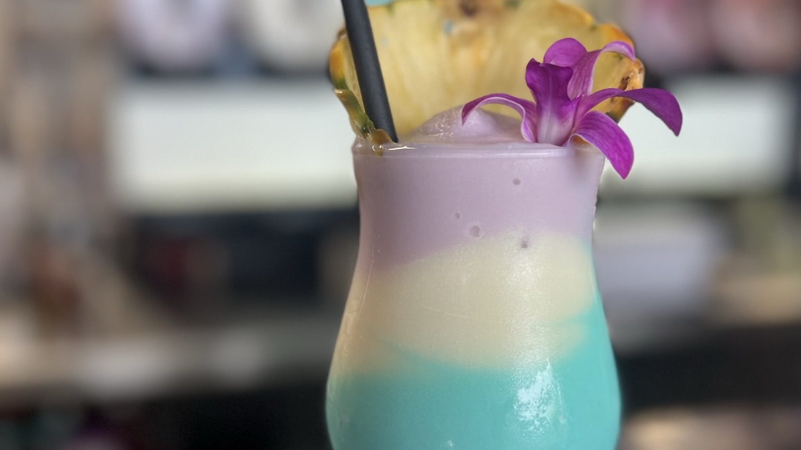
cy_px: 294
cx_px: 355
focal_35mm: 48
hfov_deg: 42.8
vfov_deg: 24.8
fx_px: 1019
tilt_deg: -12.6
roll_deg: -0.2
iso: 32
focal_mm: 5.7
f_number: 1.5
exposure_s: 1/120
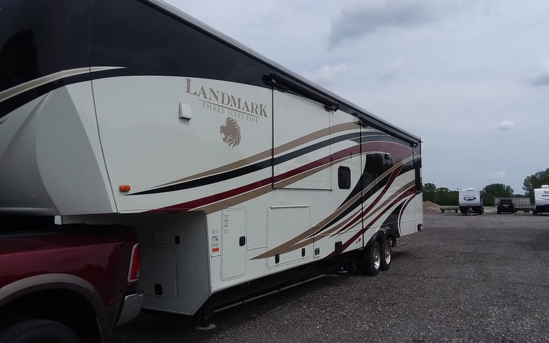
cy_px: 153
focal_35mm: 29
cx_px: 273
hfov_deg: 64.7
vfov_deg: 43.0
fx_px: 434
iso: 50
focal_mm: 2.91
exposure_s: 1/2884
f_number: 1.9
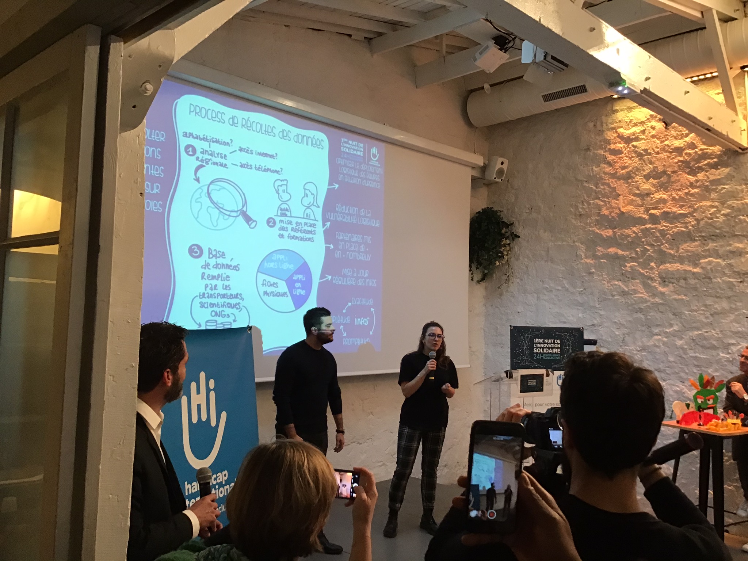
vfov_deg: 45.4
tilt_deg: +2.9
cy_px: 280
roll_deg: -1.7
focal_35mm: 31
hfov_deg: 58.4
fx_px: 670
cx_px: 374
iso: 125
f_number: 2.4
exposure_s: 1/33
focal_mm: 3.3
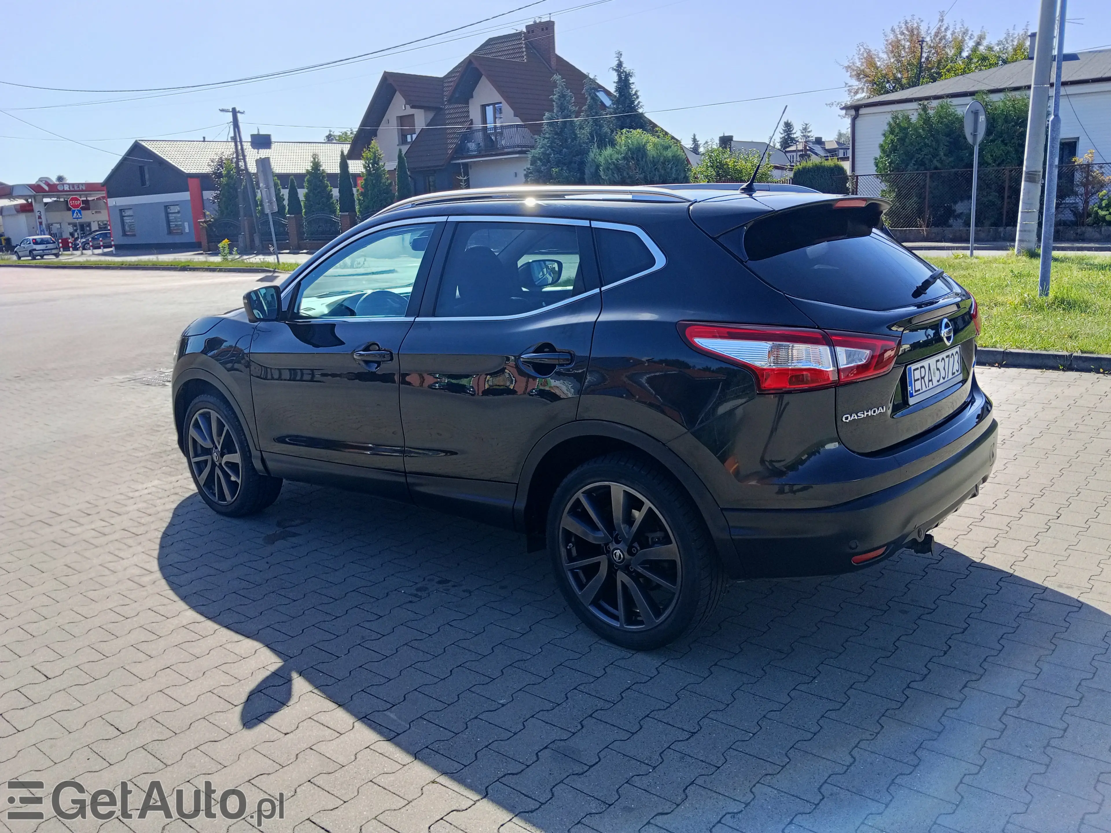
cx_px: 556
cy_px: 416
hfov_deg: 65.3
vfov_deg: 51.4
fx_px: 867
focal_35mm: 27
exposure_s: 1/517
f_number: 1.8
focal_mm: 3.98
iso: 50
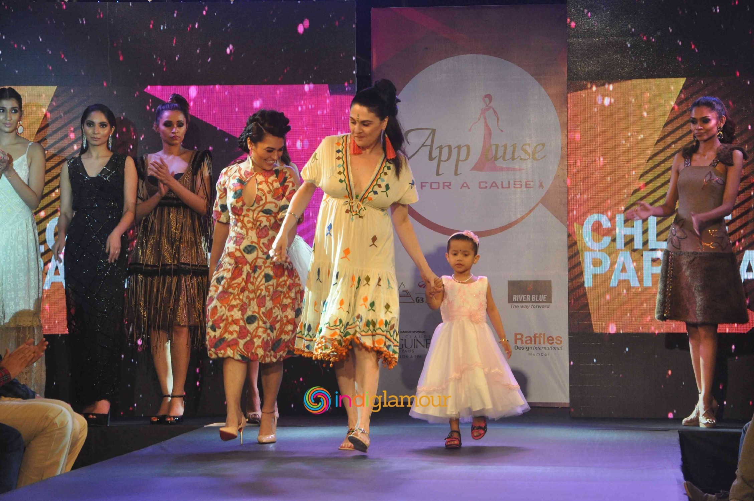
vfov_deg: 10.7
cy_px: 250
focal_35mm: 128
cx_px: 377
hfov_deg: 16.1
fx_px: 2667
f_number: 10
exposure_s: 1/100
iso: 1250
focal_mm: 85
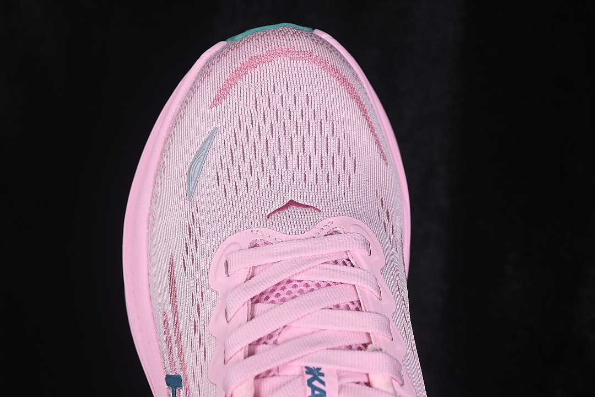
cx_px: 298
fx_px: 1239
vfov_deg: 18.2
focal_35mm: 75
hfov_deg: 27.0
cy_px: 198
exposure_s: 1/80
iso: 160
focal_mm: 50
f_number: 7.1
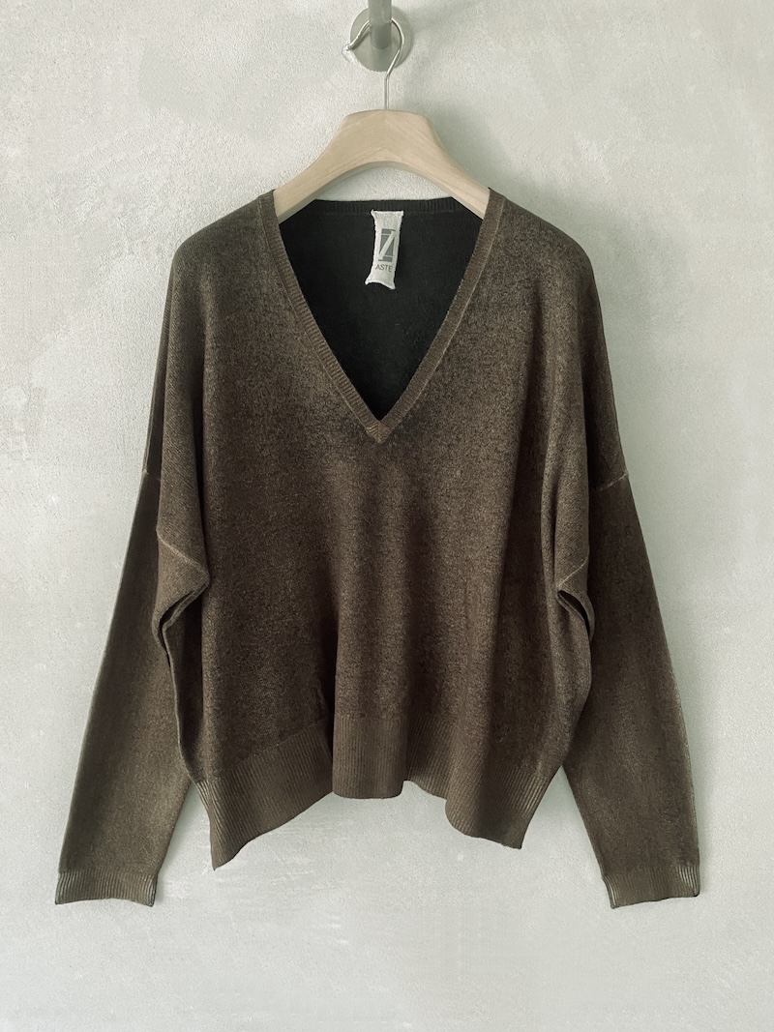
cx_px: 387
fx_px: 775
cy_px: 516
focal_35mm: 26
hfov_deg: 53.1
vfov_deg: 67.3
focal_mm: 4.25
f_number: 1.8
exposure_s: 1/60
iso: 200
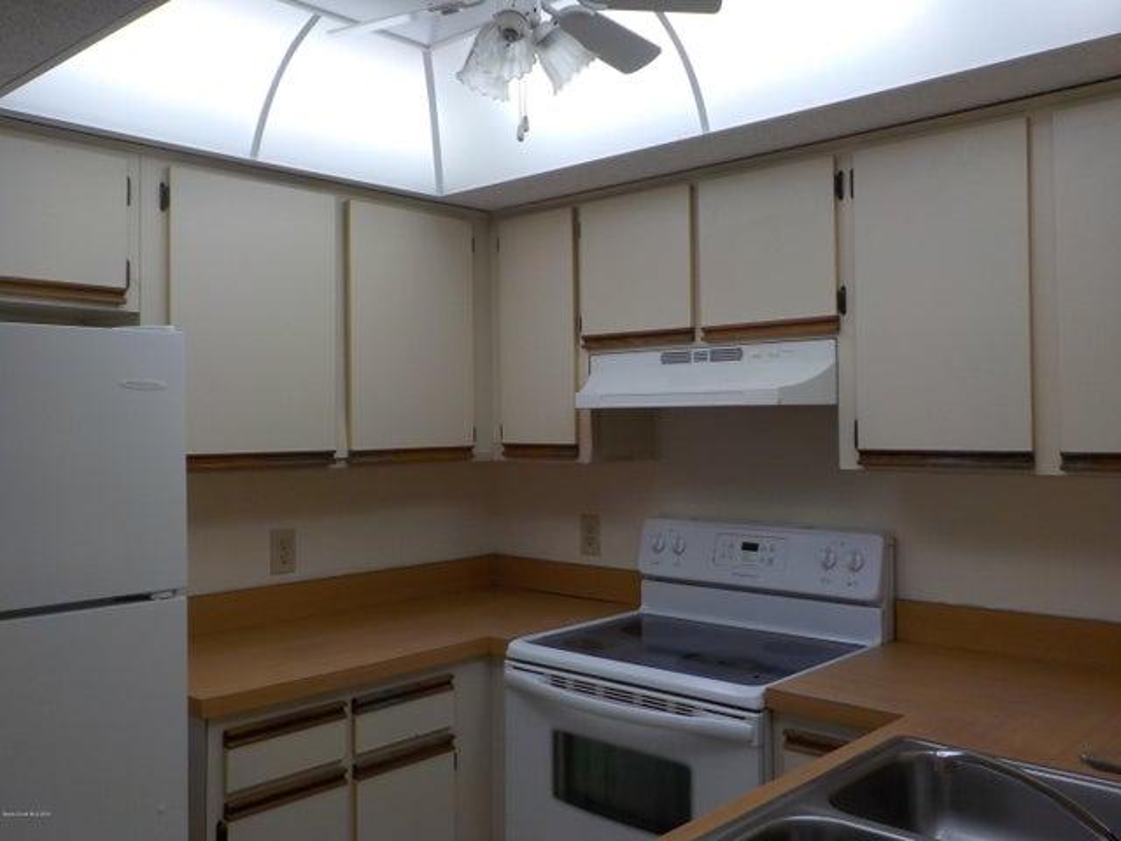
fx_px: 972
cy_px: 420
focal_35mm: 30
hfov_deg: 60.0
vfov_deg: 46.8
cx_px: 560
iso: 125
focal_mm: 4.1
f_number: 3.3
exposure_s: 1/80
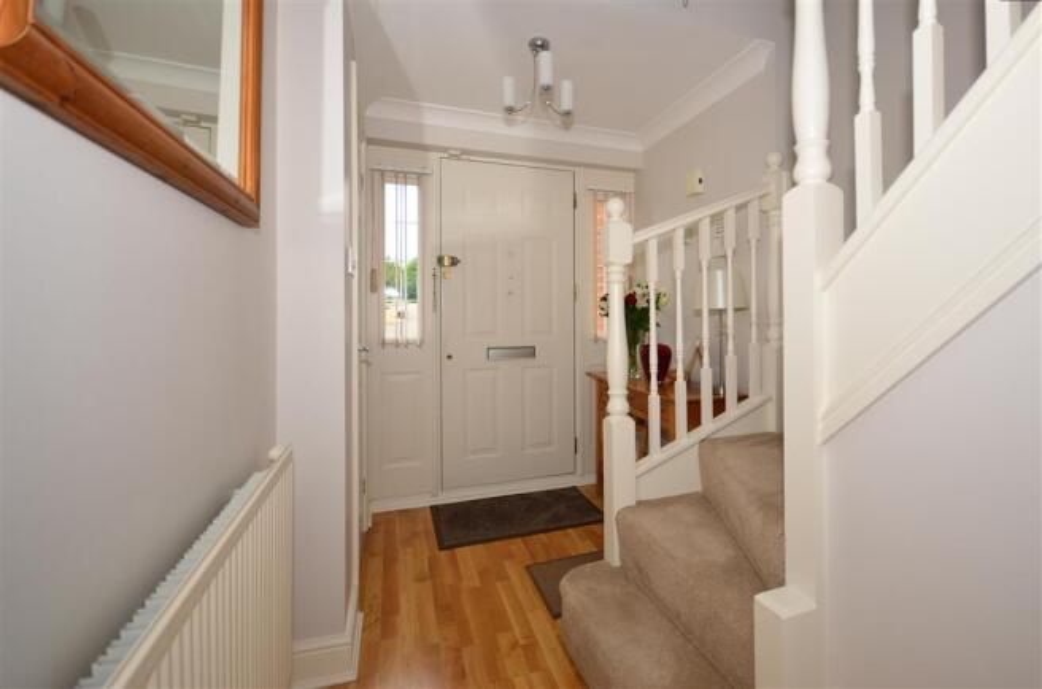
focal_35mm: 15
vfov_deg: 77.0
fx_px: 433
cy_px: 344
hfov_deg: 100.5
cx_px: 521
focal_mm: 10
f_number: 5
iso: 200
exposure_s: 1/80
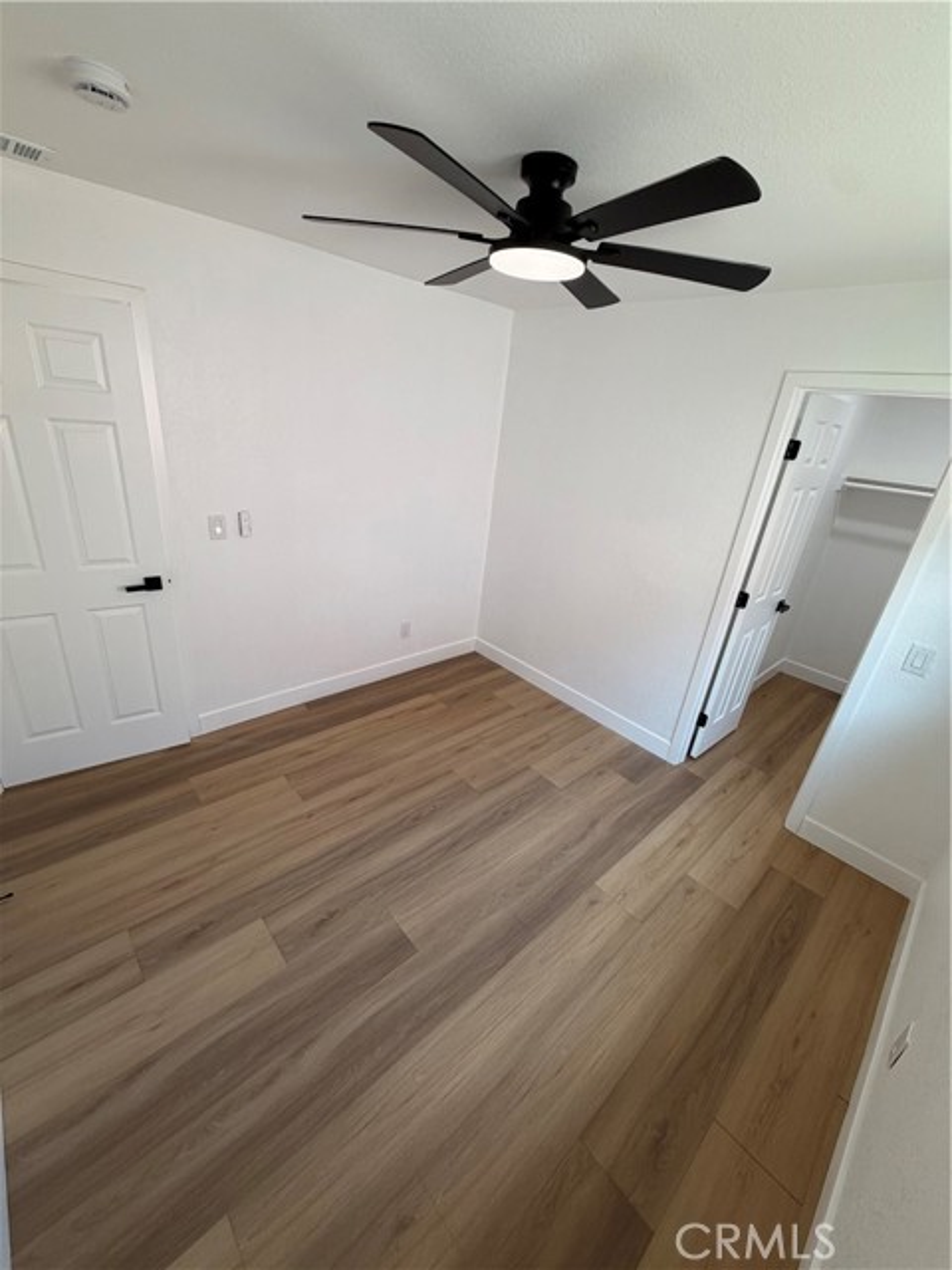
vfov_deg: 102.1
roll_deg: -5.5
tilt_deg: -23.6
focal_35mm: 14
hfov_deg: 85.7
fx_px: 513
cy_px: 635
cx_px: 476
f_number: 2.2
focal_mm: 2.22
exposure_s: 1/120
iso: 125
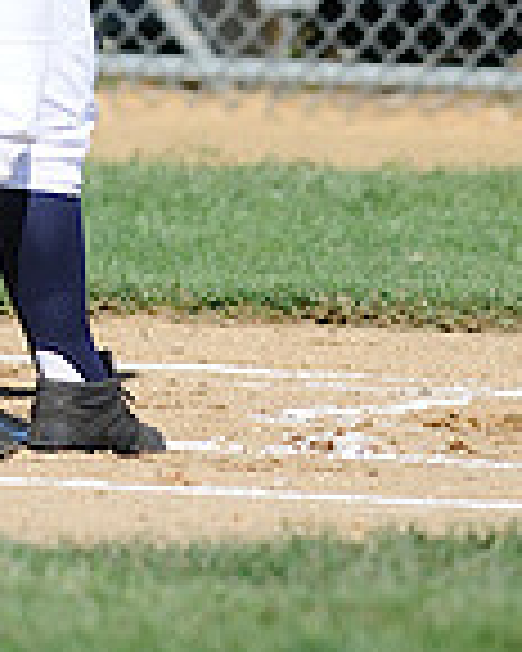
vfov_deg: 1.5
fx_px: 25337
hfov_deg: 1.2
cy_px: -355
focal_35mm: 1312
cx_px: 119
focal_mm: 300
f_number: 4
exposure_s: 1/1600
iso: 200
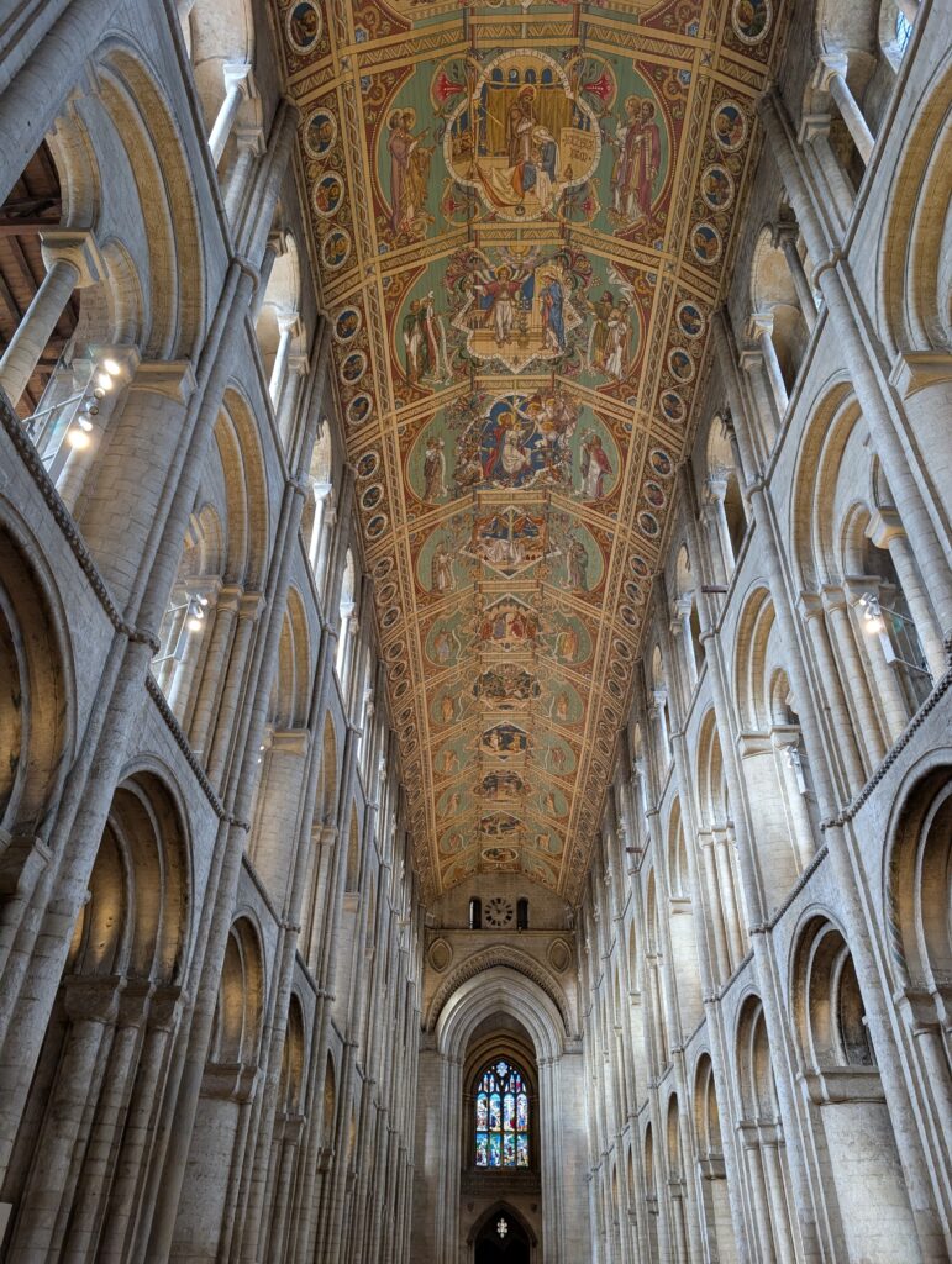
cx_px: 476
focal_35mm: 24
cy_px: 632
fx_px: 878
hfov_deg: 56.9
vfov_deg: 71.5
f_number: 1.68
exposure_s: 1/127
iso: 263
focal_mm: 6.9
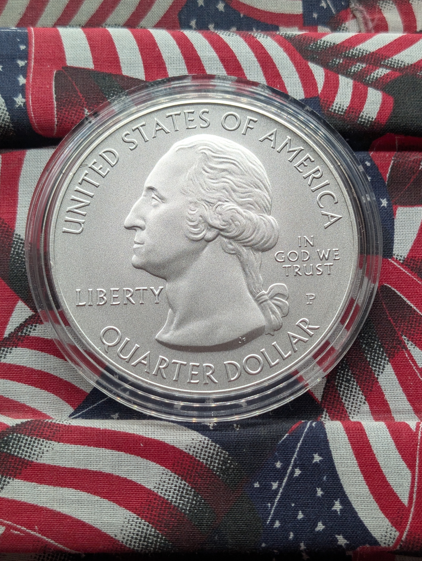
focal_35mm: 49
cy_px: 280
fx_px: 794
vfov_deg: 38.9
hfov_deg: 29.7
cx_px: 211
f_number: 1.68
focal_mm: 6.9
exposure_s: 1/147
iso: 30
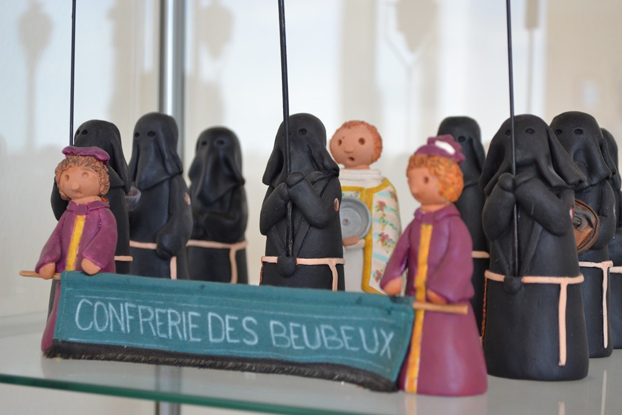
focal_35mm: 66
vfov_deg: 20.6
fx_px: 1140
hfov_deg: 30.5
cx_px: 311
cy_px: 208
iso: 400
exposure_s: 1/50
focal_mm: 44
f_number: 5.3
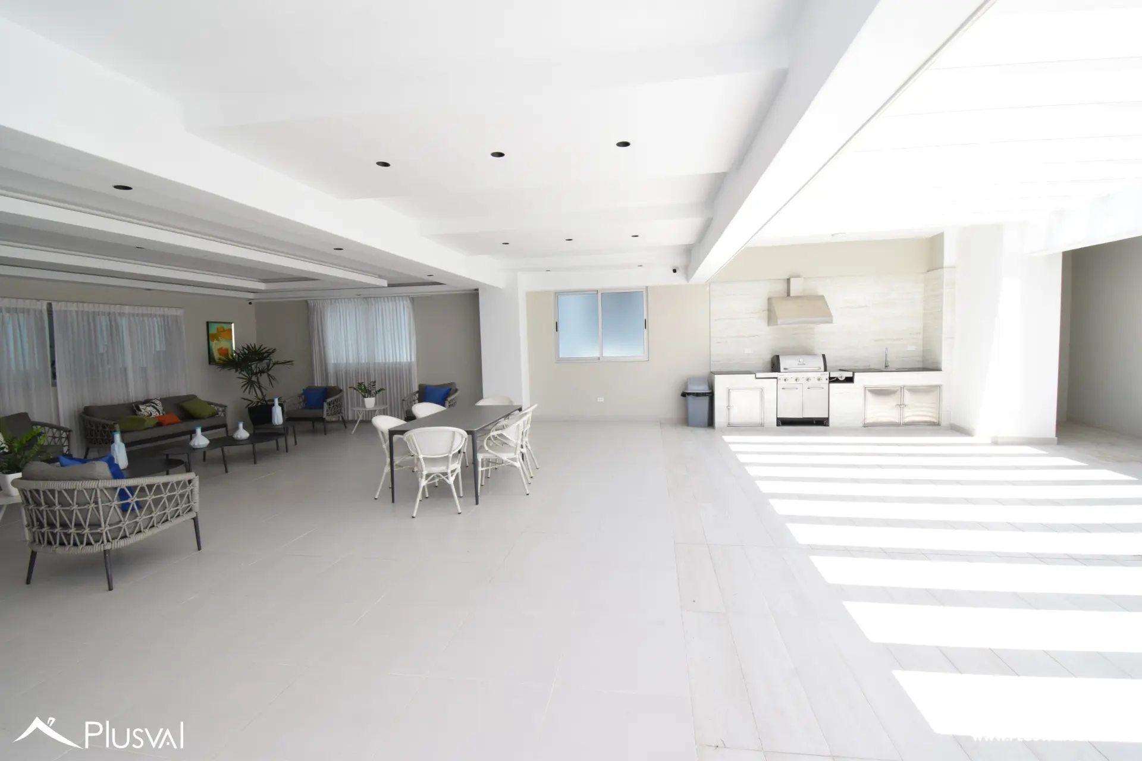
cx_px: 571
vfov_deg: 77.3
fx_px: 476
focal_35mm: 15
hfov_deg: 100.4
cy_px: 380
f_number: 14
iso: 800
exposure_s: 1/125
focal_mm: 10
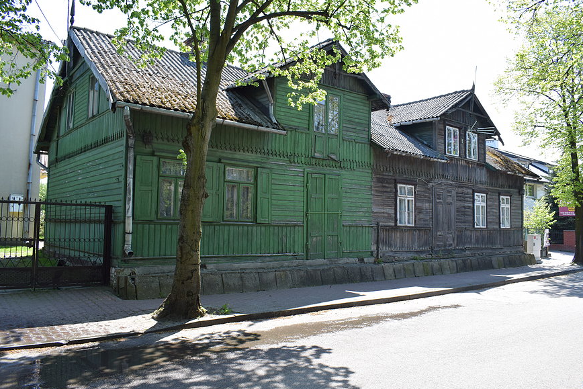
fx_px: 453
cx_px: 301
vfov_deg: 46.4
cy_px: 189
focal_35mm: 28
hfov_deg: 65.4
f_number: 8
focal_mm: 18
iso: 360
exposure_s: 1/250
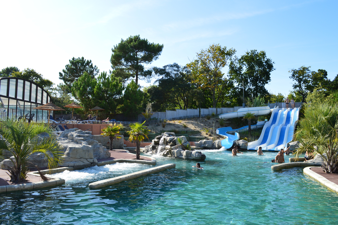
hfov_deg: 67.4
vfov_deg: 47.8
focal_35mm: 27
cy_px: 112
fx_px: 253
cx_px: 169
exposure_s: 1/400
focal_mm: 18
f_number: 11
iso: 400
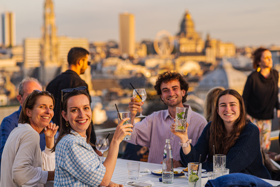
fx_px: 661
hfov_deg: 23.9
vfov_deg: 16.1
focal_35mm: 85
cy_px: 94
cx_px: 140
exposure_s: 1/640
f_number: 3.2
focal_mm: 85
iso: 500
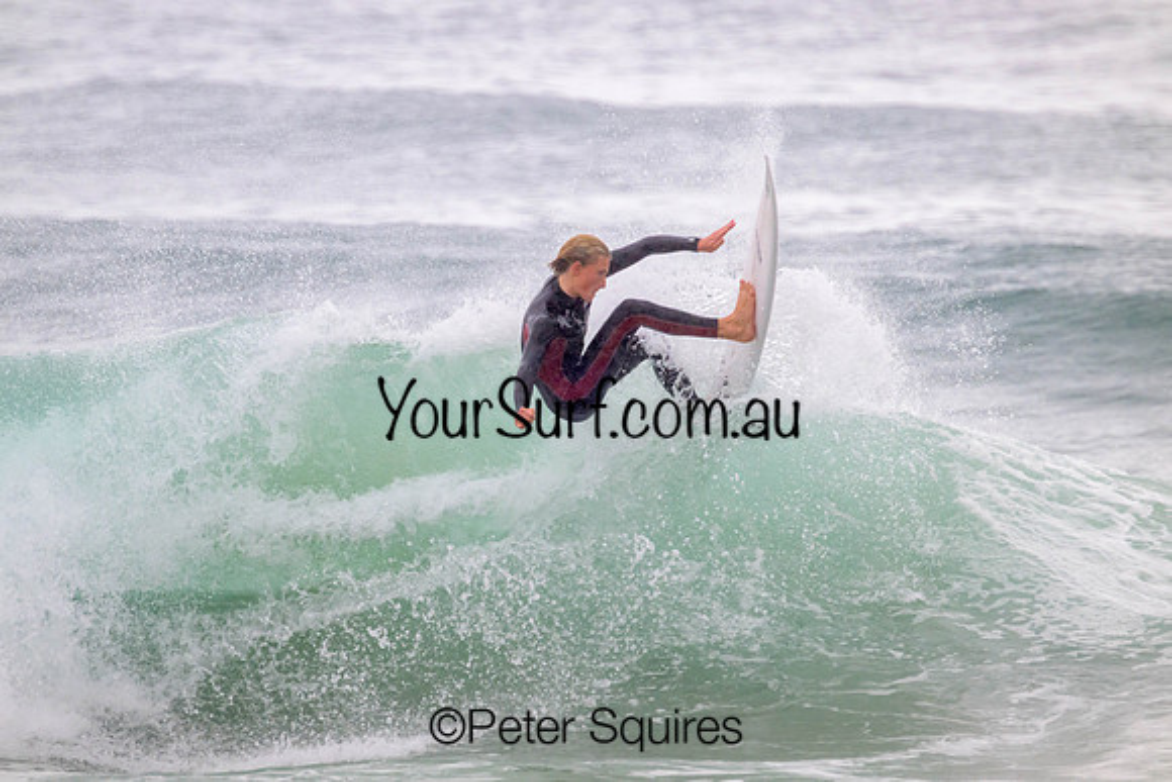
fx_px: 26049
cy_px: 391
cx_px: 586
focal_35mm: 800
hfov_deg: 2.6
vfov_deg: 1.7
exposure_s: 1/2000
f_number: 11
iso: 1600
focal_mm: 800
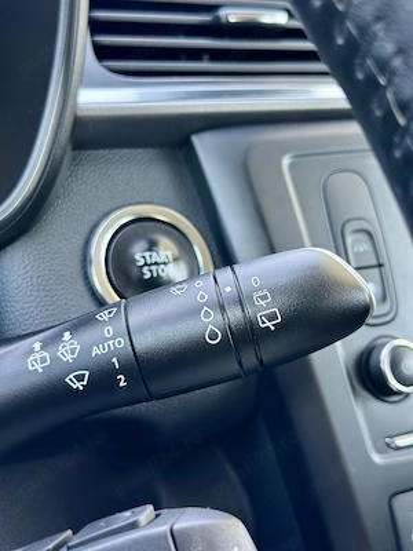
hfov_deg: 30.3
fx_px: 764
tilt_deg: -11.2
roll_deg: -2.3
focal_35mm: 48
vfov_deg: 39.7
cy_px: 276
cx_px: 206
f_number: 1.78
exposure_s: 1/90
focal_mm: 6.86
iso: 125
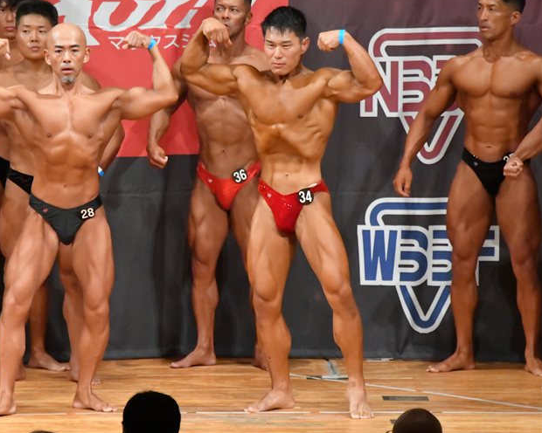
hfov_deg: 5.5
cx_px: 205
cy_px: 213
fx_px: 5646
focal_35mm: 352
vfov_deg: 4.4
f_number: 5.6
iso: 14400
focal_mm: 200
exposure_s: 1/400
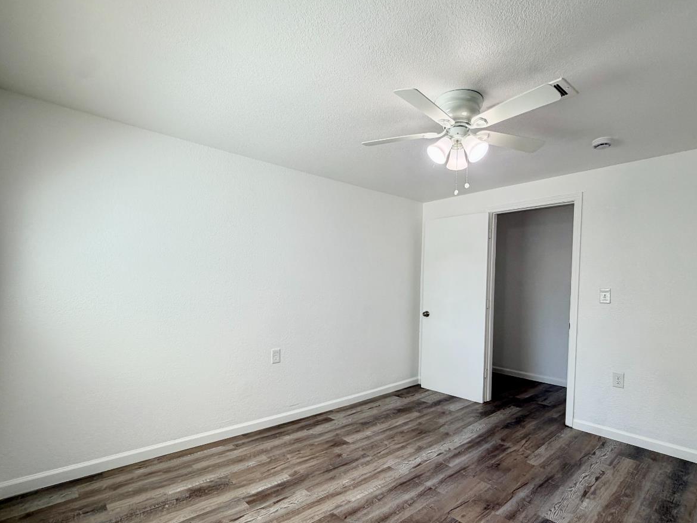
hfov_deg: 87.5
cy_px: 292
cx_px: 380
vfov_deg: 71.3
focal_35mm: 18
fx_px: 362
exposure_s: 1/120
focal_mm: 2.22
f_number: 2.2
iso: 64
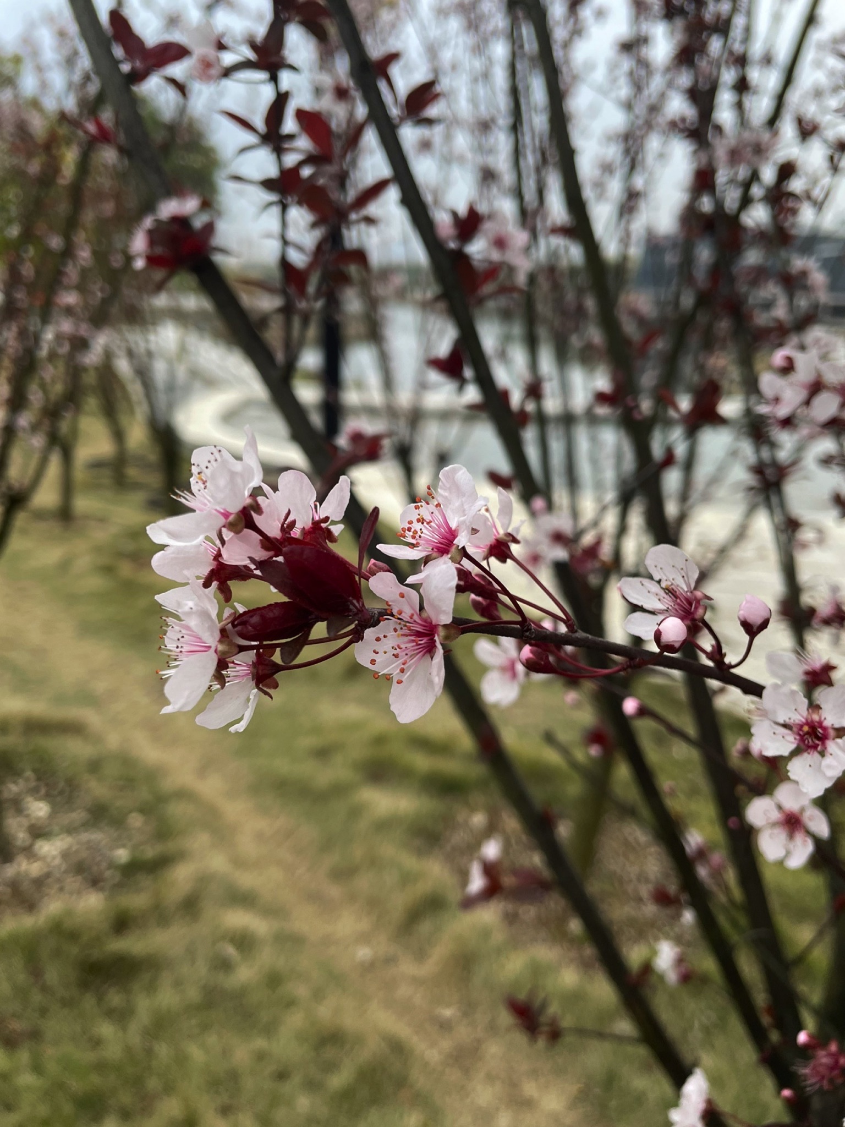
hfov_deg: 53.1
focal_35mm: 26
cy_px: 564
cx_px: 422
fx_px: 846
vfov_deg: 67.3
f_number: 1.6
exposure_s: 1/121
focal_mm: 4.2
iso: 80
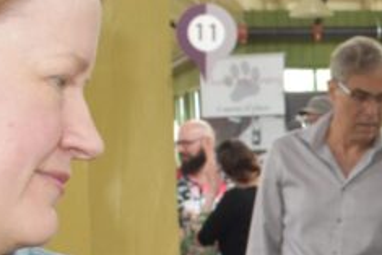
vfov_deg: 9.8
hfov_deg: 13.8
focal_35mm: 137
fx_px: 1456
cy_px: 344
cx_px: 616
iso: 500
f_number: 5.6
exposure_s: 1/125
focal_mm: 21
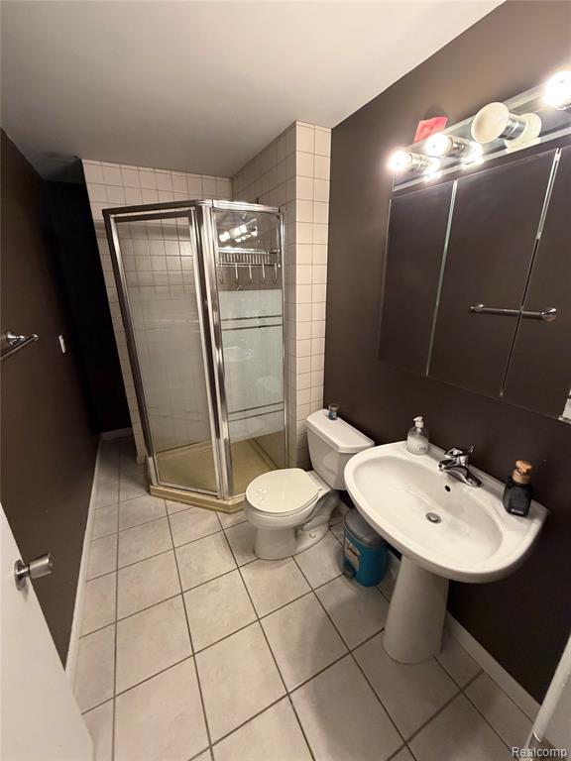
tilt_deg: -16.5
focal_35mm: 14
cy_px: 380
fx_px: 308
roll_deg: +0.8
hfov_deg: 85.7
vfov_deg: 102.1
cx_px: 286
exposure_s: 1/60
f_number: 2.2
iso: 500
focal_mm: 2.22
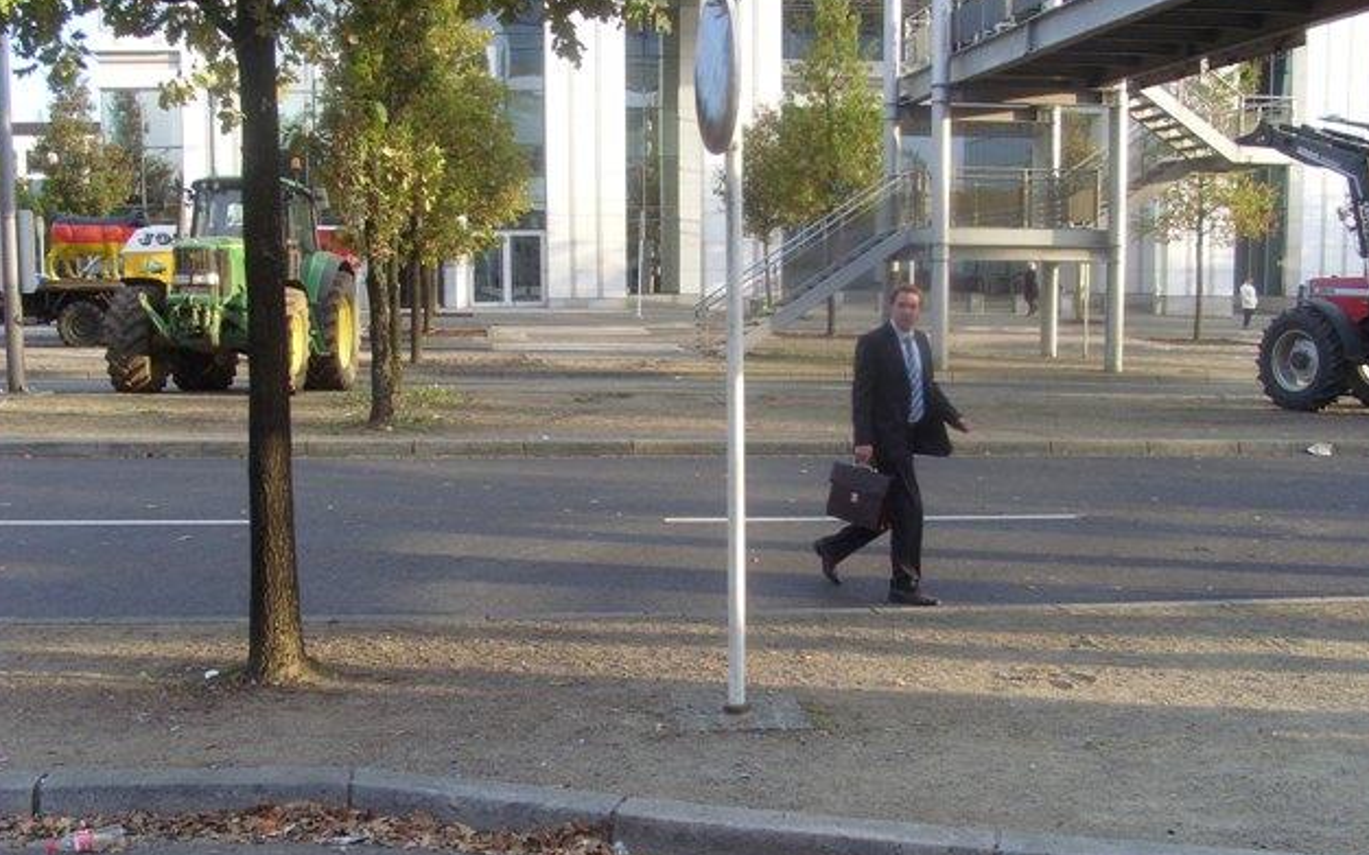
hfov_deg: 50.4
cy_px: 459
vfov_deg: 32.7
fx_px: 1455
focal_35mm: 39
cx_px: 693
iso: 80
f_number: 3.5
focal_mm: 6
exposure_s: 1/125
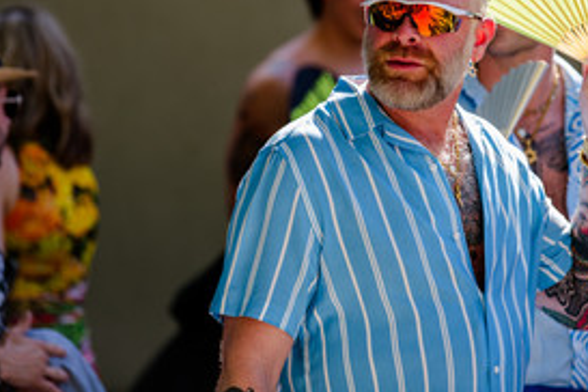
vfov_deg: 4.8
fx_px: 4655
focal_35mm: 285
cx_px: 325
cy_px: 49
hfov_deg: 7.2
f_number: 2.8
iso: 200
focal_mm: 160
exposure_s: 1/800
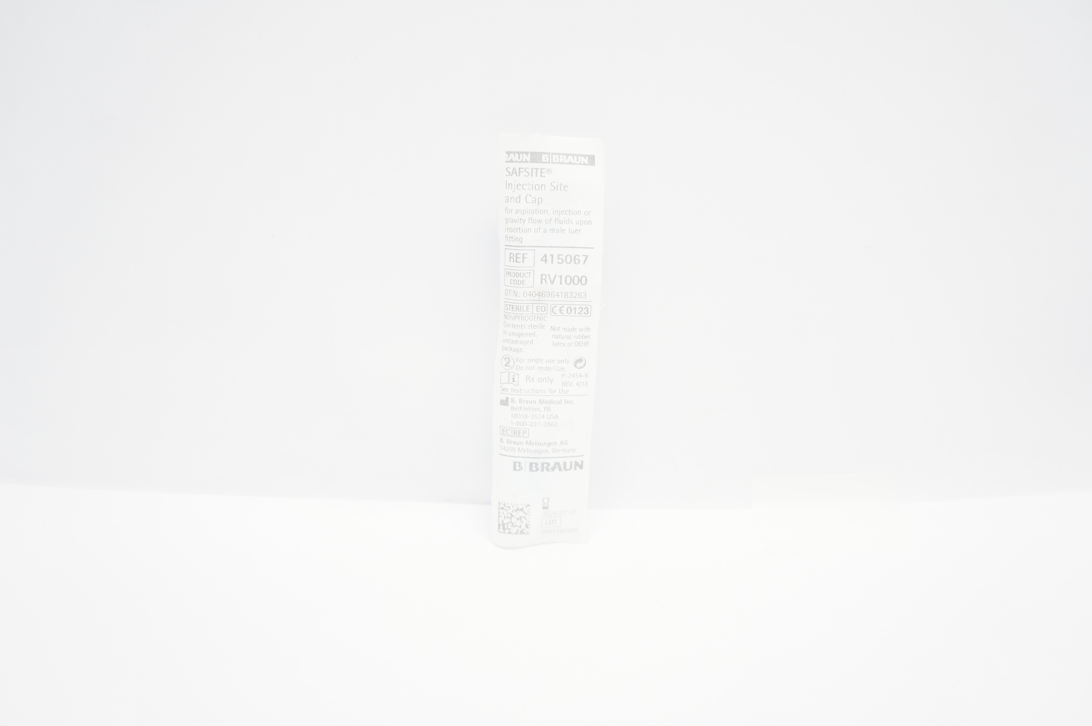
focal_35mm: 27
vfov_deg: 47.8
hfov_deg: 67.4
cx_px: 546
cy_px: 363
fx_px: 818
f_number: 5.6
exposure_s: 1/60
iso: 800
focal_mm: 18
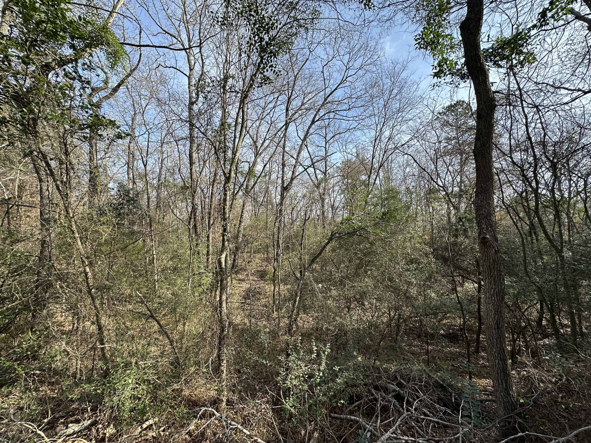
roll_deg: +1.4
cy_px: 222
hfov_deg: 102.1
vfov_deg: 85.7
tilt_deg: +3.2
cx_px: 296
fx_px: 239
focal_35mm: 14
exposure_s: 1/584
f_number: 2.2
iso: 40
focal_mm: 2.22
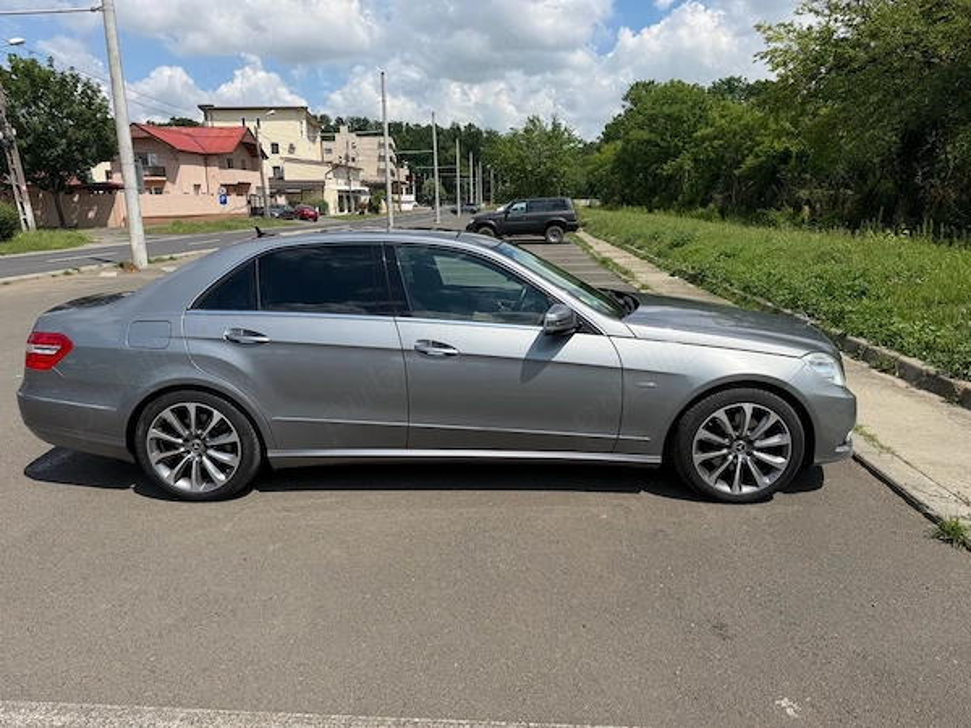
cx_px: 486
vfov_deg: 56.8
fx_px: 673
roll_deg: +0.3
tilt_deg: -13.5
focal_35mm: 24
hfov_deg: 71.6
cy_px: 364
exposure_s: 1/5714
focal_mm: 6.76
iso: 80
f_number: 1.78
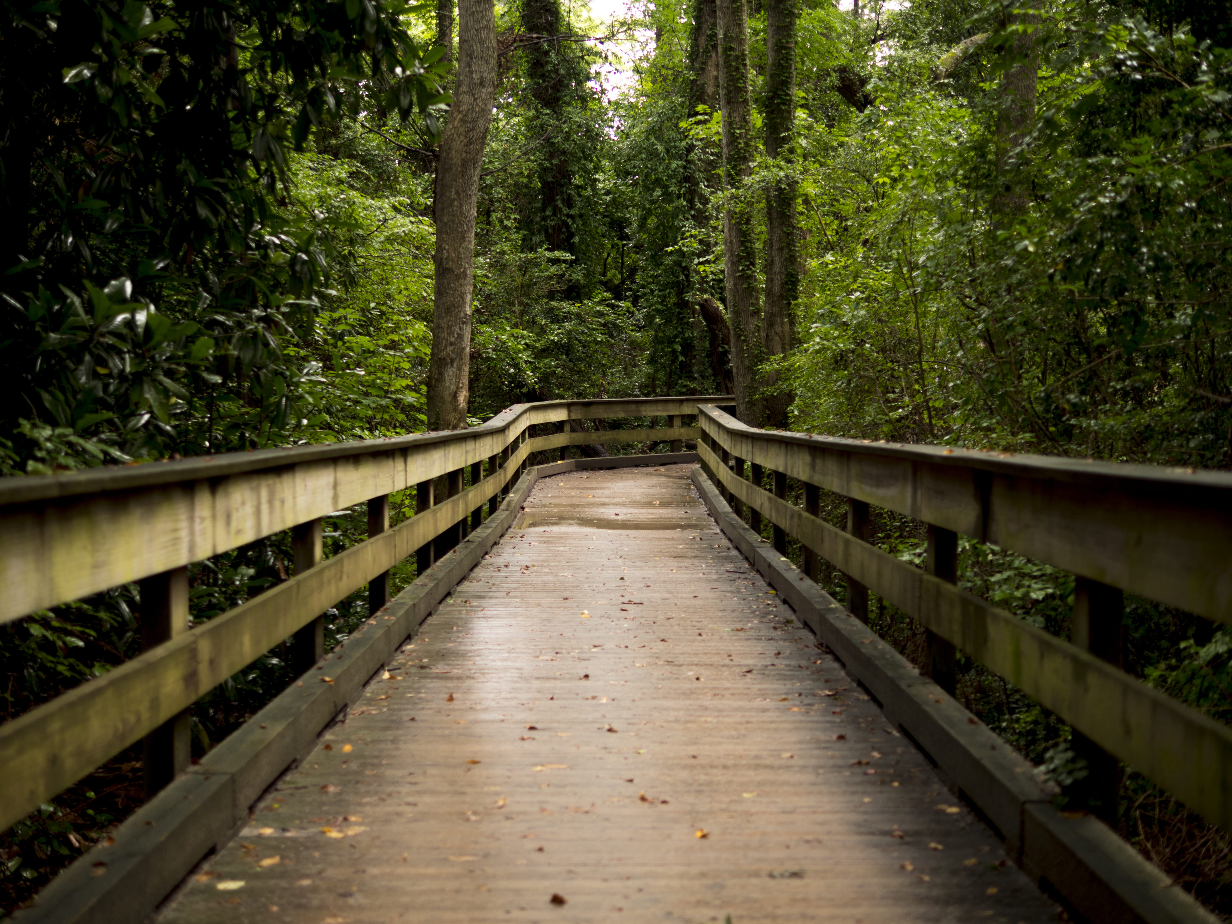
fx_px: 1780
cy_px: 462
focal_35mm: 50
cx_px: 616
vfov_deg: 29.1
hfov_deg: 38.2
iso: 100
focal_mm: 25
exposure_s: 1/50
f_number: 1.4
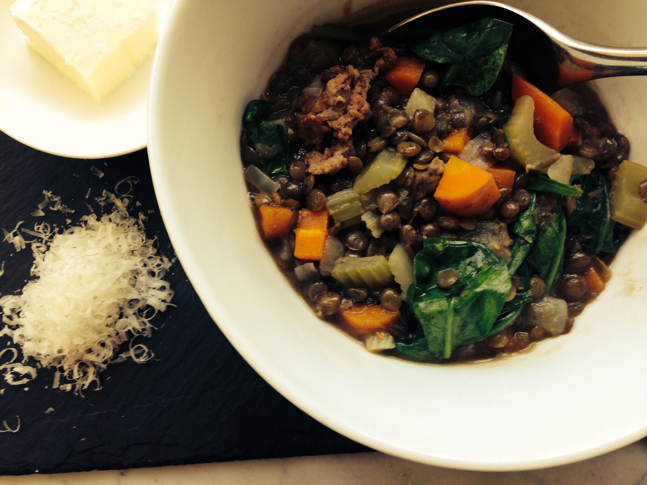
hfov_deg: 55.4
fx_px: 617
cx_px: 324
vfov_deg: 42.9
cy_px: 242
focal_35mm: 33
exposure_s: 1/24
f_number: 2.4
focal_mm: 4.12
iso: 50
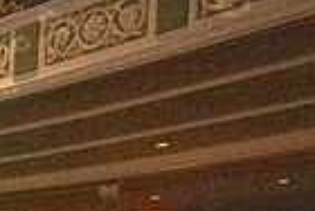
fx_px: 561
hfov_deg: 27.3
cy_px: 374
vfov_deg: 17.5
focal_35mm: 64
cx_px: -70
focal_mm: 15.5
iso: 32254
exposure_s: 1/500
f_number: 4
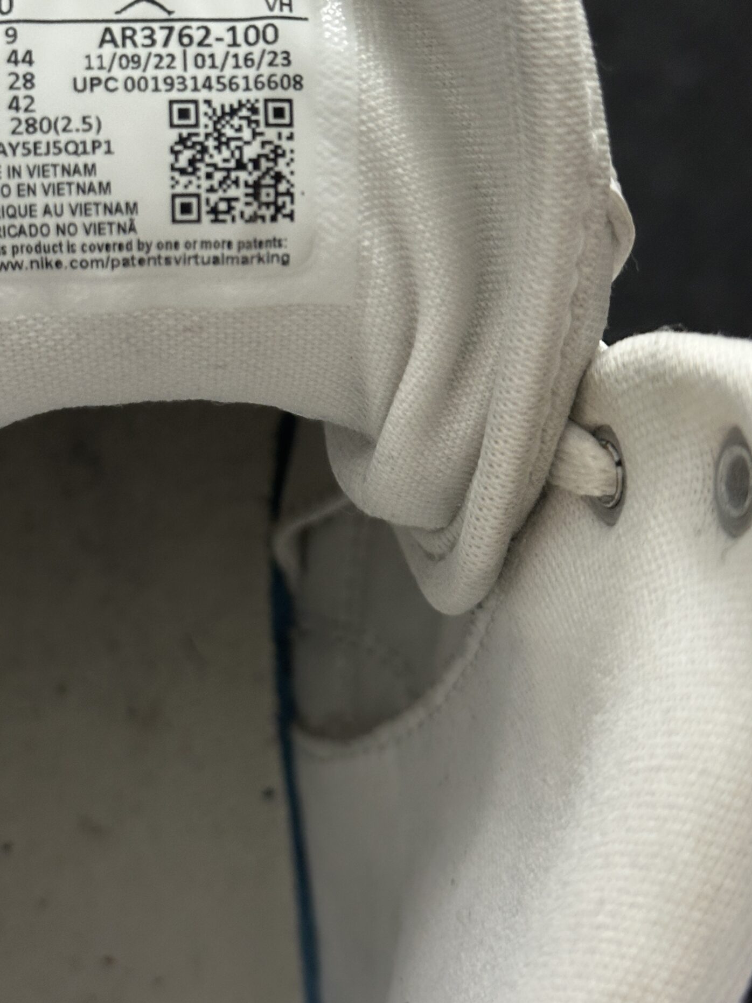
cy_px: 345
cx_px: 284
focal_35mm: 66
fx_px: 1912
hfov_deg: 22.2
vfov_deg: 29.2
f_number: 1.78
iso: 200
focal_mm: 6.86
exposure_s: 1/50
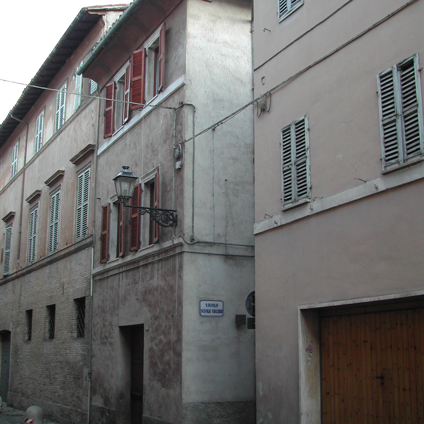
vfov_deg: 37.6
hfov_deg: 37.6
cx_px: 211
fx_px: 624
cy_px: 209
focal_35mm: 45
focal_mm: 8
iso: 100
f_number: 2.8
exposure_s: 1/47.6
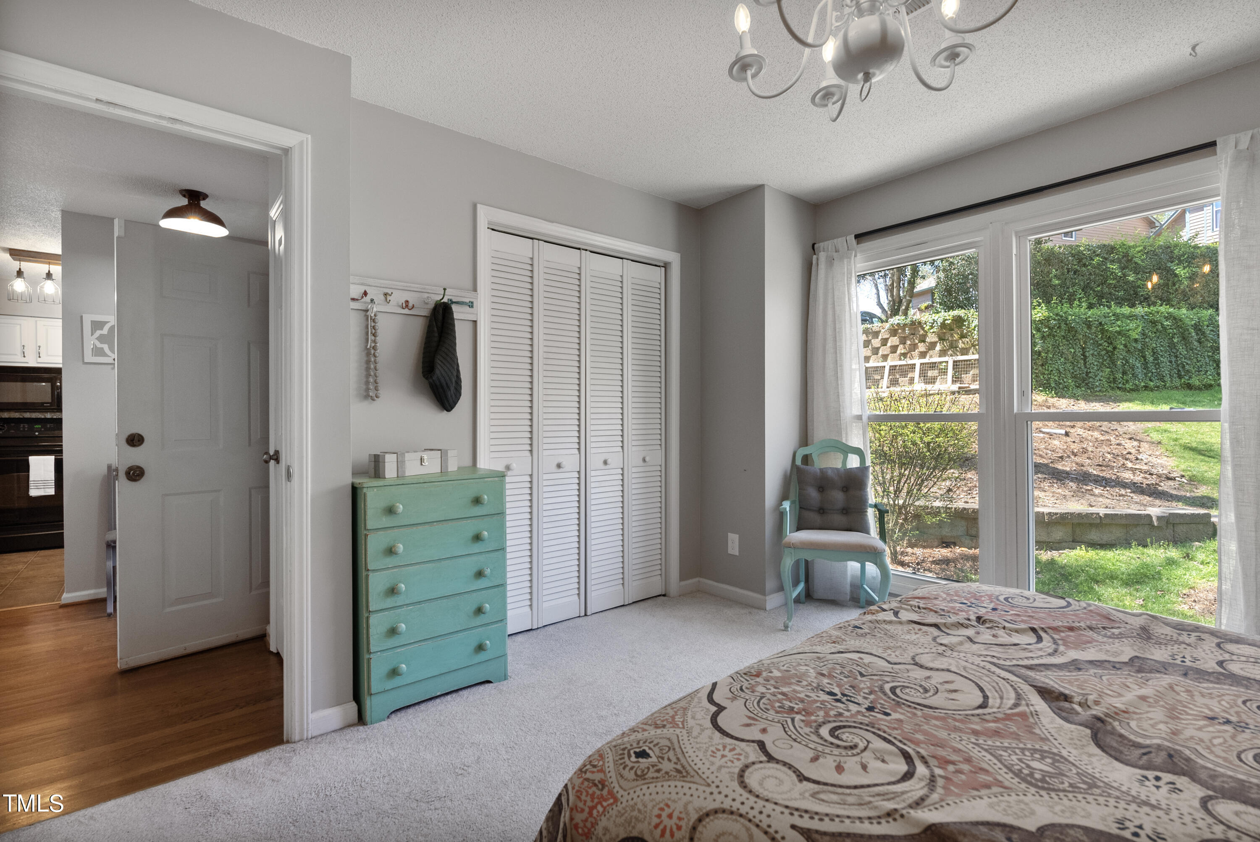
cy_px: 421
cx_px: 630
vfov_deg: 73.8
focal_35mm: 16
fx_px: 560
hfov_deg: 96.7
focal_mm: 16
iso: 1250
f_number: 7.1
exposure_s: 1/20
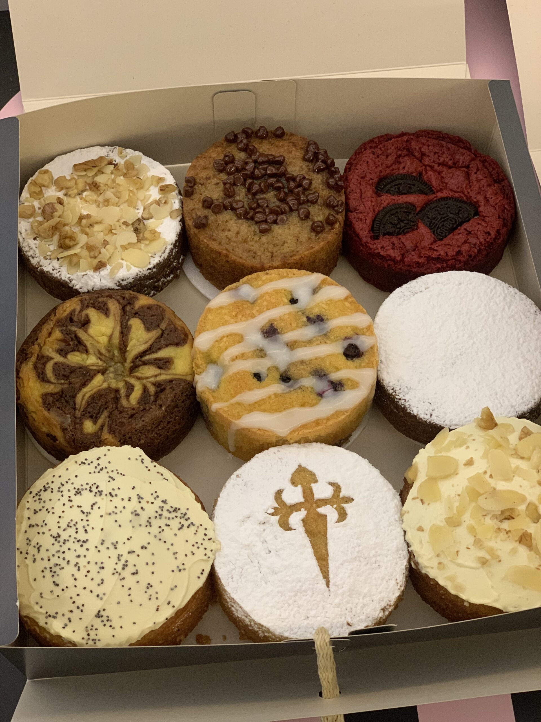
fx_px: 1084
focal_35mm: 52
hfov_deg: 28.0
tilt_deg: -63.1
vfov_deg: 36.8
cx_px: 270
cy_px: 361
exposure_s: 1/60
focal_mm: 6
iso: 250
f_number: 2.4
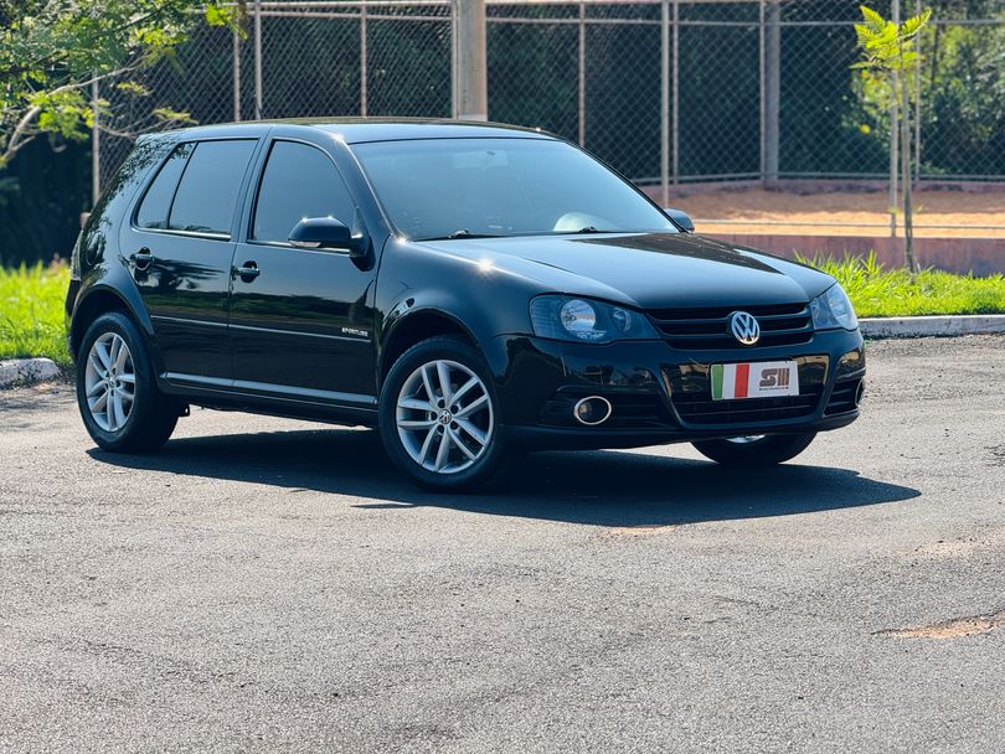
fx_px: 3485
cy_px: 377
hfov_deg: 16.4
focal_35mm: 120
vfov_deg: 12.4
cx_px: 502
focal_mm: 15.66
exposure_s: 1/621
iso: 50
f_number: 2.8
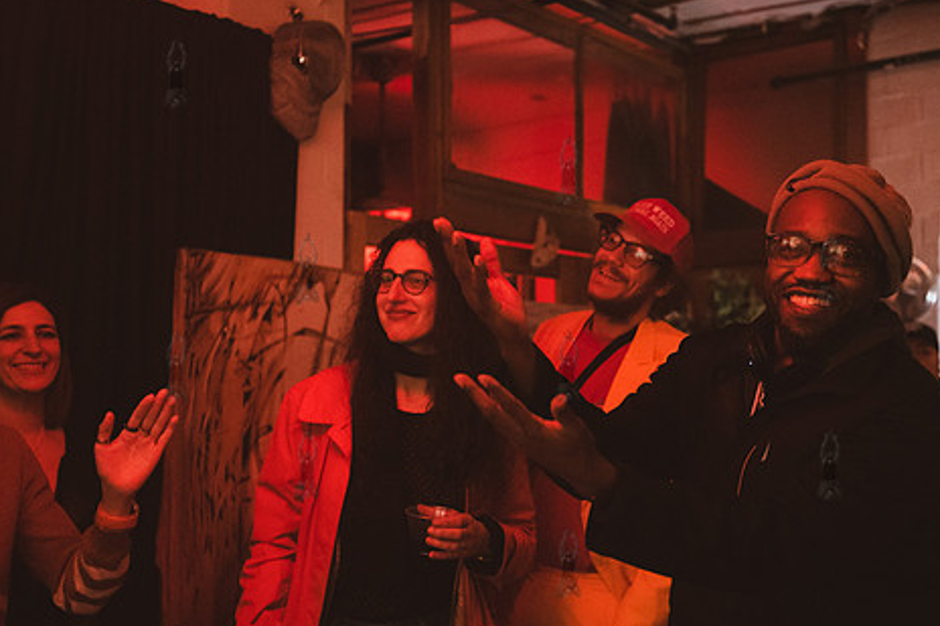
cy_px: 366
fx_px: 1175
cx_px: 567
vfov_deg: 29.8
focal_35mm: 45
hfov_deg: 43.4
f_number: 2.8
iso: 8000
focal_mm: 35
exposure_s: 1/160
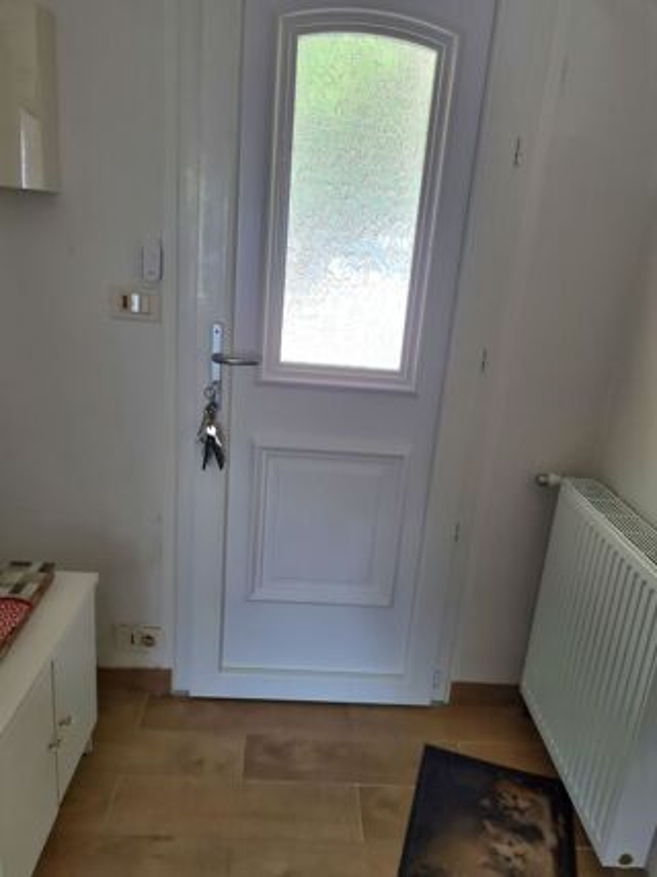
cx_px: 328
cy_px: 438
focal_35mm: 26
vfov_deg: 67.3
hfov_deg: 53.0
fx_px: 658
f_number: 1.8
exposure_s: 1/137
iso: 50
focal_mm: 5.4
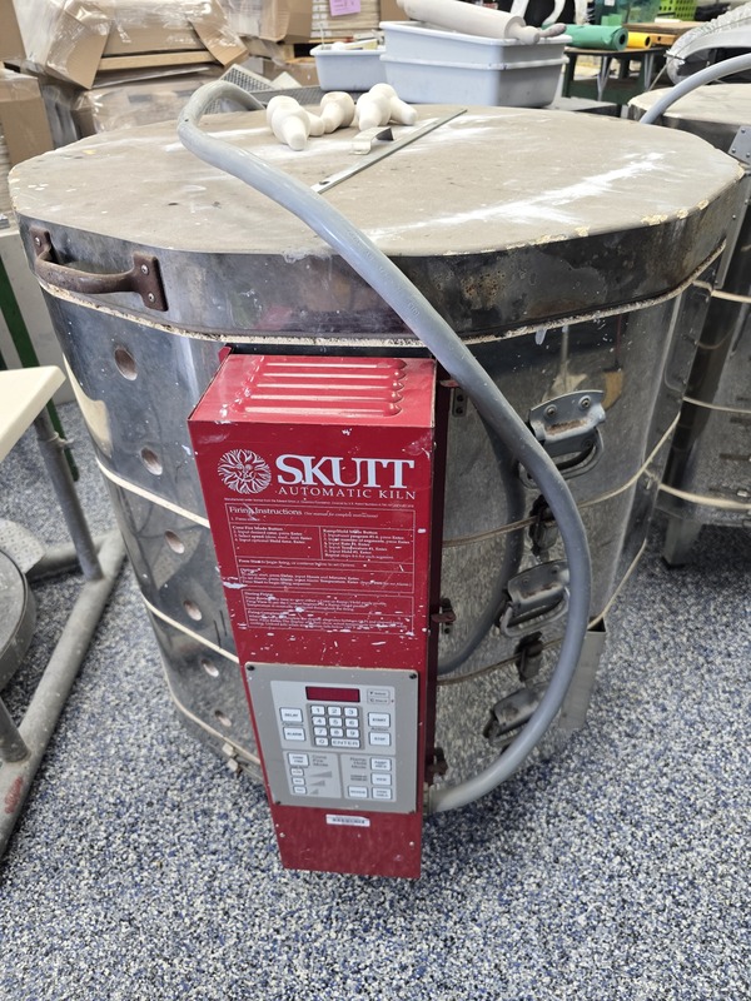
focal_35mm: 23
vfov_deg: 73.9
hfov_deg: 58.9
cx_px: 376
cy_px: 500
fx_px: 665
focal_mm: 6.3
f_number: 1.7
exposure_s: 1/120
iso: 320
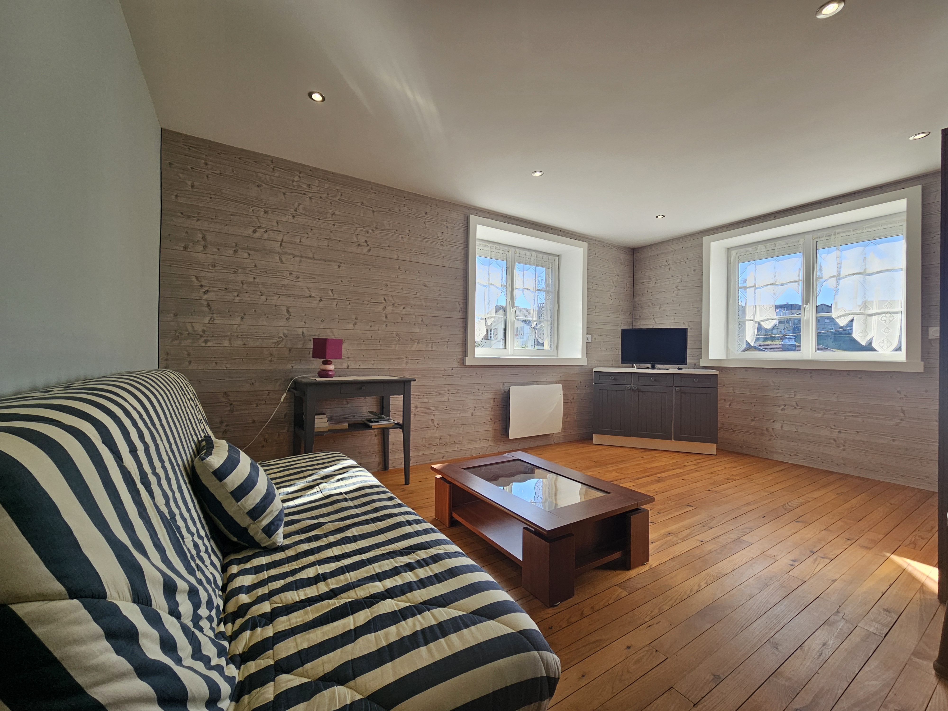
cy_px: 356
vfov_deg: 89.9
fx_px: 356
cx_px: 474
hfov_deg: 106.2
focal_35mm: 13
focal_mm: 2.2
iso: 50
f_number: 2.2
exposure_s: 1/198
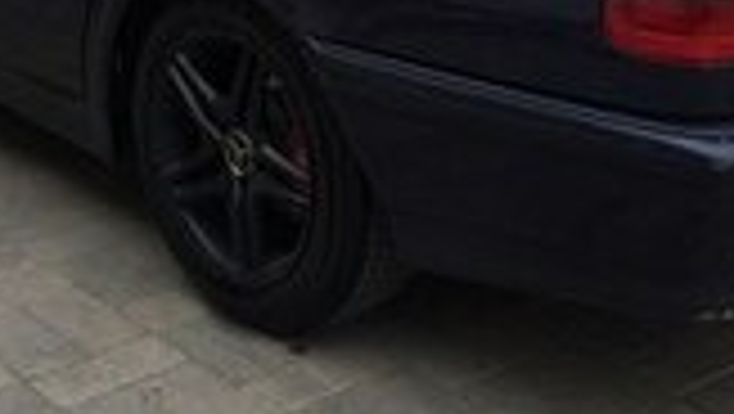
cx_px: 369
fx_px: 1870
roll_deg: +1.6
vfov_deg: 12.2
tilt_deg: -14.7
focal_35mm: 96
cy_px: -144
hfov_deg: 22.2
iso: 32
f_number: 2.2
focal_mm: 4.15
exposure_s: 1/357
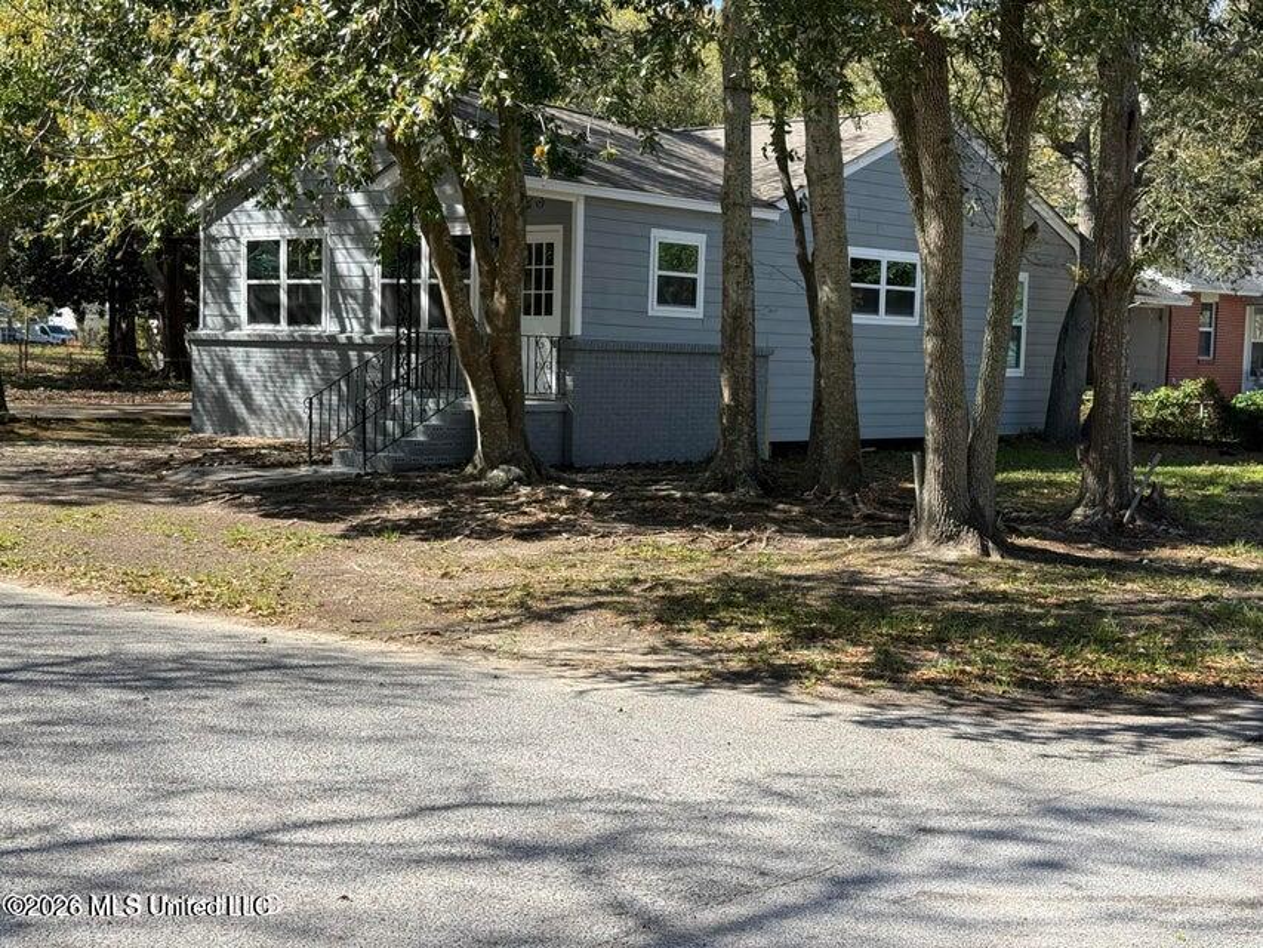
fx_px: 1752
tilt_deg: -3.5
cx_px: 632
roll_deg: -1.5
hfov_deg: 39.7
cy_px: 474
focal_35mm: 48
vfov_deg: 30.3
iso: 64
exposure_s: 1/1608
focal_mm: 6.76
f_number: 1.78
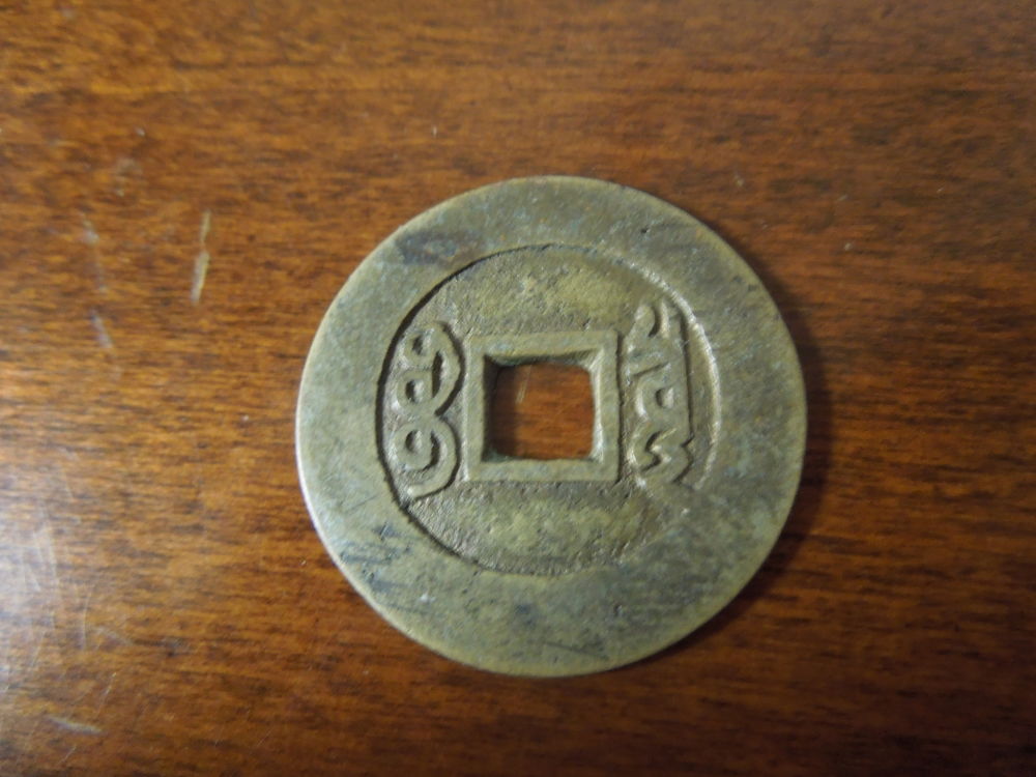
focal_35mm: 25
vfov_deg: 54.9
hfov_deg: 69.4
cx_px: 518
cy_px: 388
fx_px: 748
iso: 560
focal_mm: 4.5
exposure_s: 1/8
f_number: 3.3
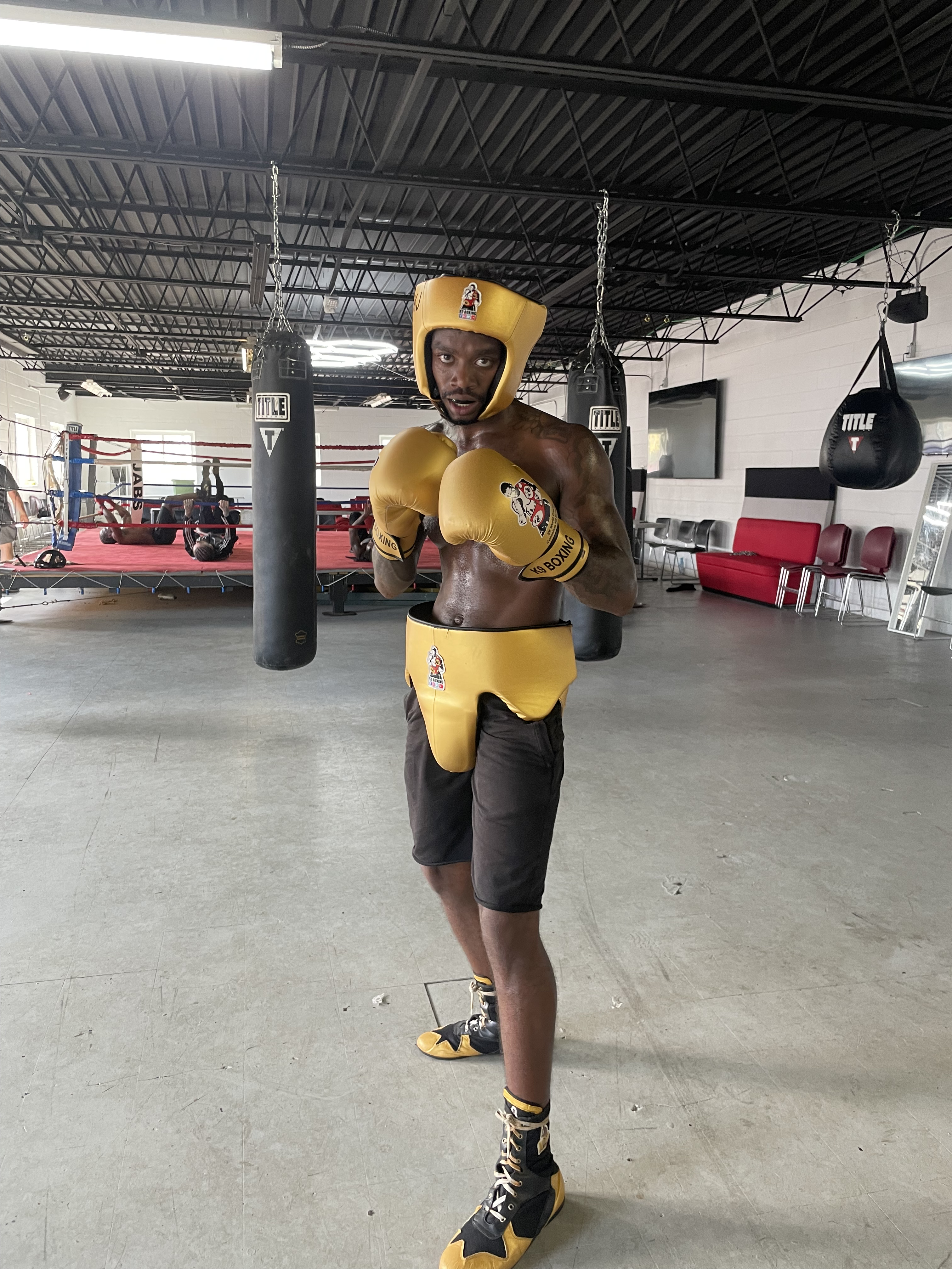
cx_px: 476
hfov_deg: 53.1
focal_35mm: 26
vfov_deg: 67.3
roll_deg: -0.6
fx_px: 953
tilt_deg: -7.7
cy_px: 634
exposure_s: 1/60
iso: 125
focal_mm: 4.2
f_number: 1.6
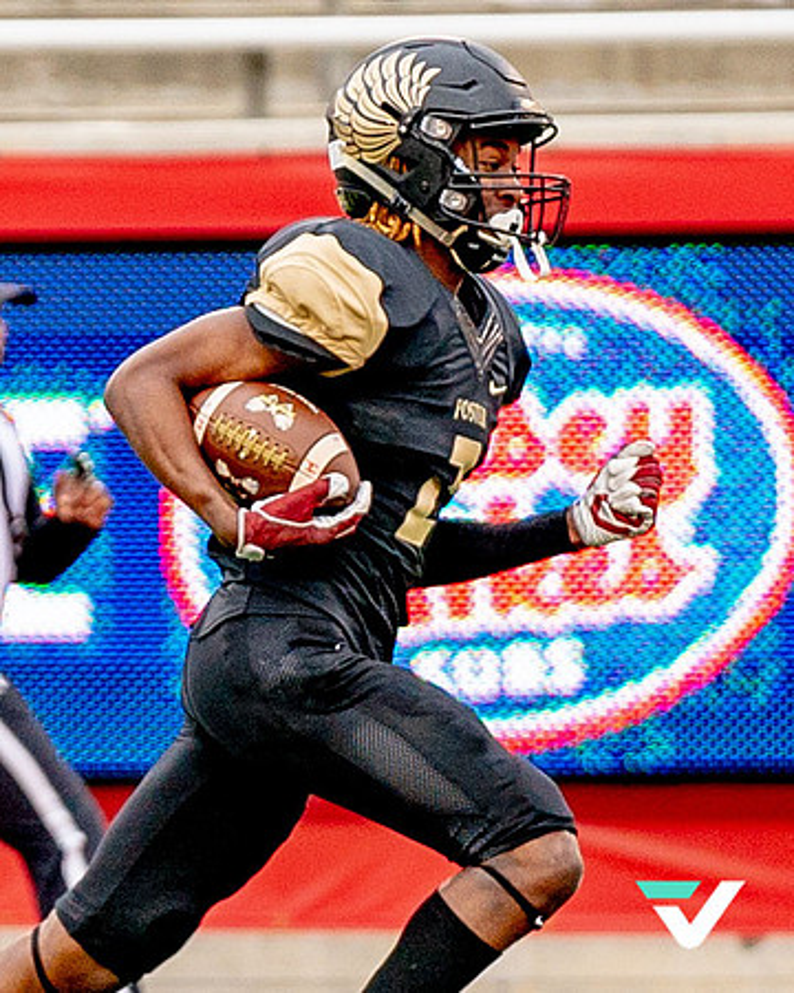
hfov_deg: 1.4
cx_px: -296
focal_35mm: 1095
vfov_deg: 1.8
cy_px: 323
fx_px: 32174
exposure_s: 1/1500
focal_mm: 200
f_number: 2.8
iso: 400
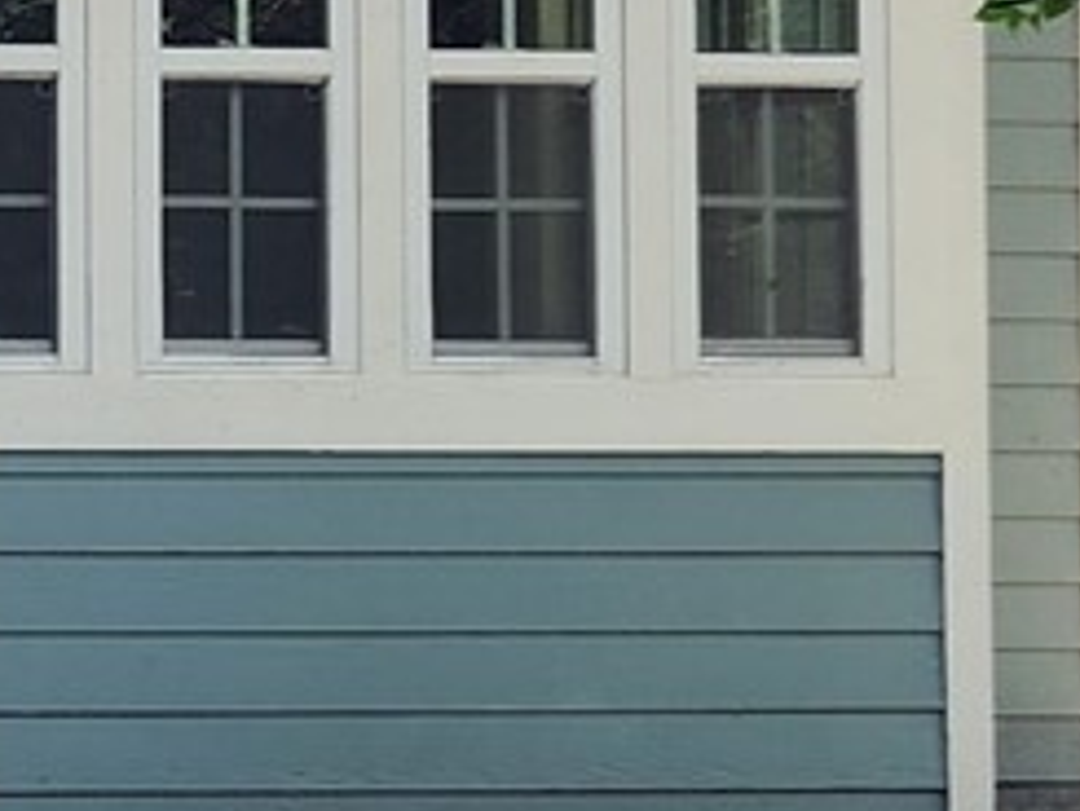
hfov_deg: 11.8
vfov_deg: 9.8
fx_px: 4682
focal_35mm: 150
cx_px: -1036
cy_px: 48
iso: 40
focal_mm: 6.4
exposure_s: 1/180
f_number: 1.8
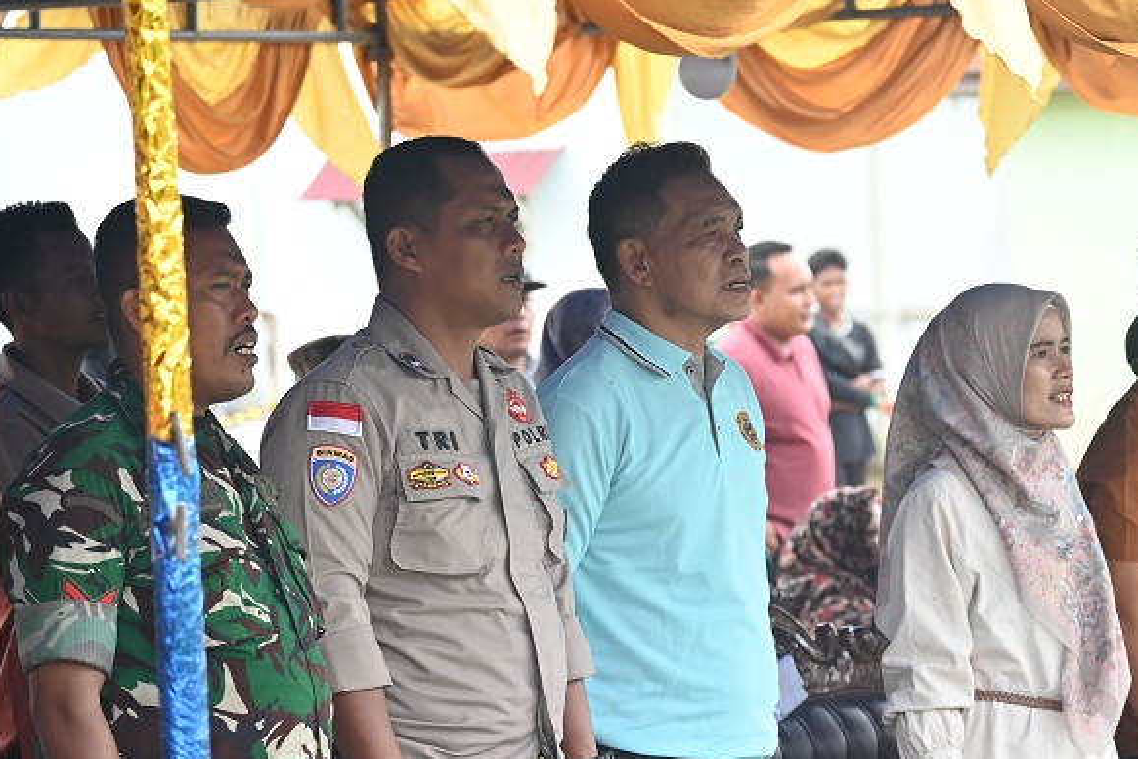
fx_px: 7080
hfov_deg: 9.2
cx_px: 749
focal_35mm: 224
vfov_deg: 6.1
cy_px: 400
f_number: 5
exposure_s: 1/200
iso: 400
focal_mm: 104
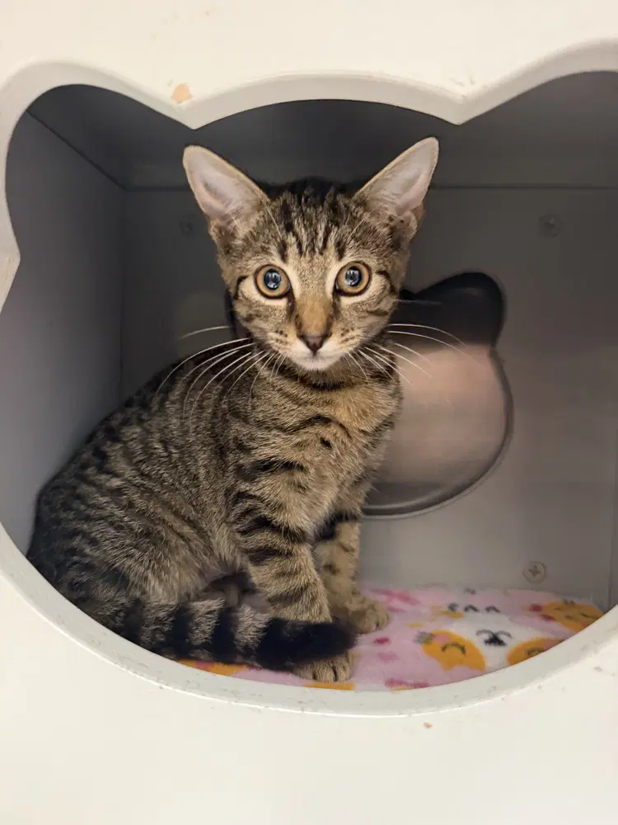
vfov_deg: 71.6
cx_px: 309
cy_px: 412
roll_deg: -1.5
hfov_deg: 56.8
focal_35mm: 24
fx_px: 571
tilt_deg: +0.1
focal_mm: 6.76
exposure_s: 1/40
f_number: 1.78
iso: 800
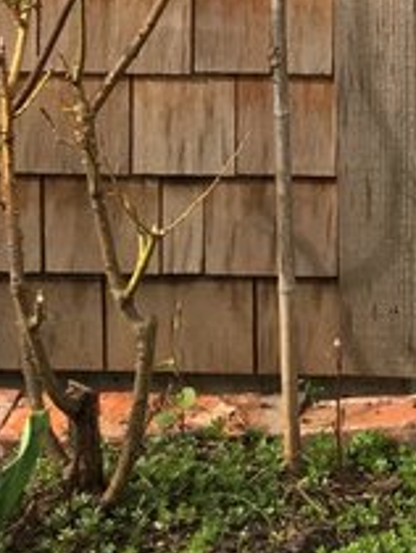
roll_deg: -0.8
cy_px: -507
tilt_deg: -6.4
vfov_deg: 12.1
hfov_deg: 9.1
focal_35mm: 147
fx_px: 2351
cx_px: 990
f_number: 2.2
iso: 25
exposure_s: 1/403
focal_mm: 4.15
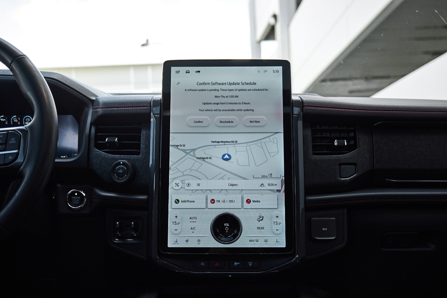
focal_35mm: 41
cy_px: 149
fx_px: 509
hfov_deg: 47.4
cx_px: 224
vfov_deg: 32.6
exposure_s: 1/320
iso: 1250
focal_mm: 41
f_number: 4.8
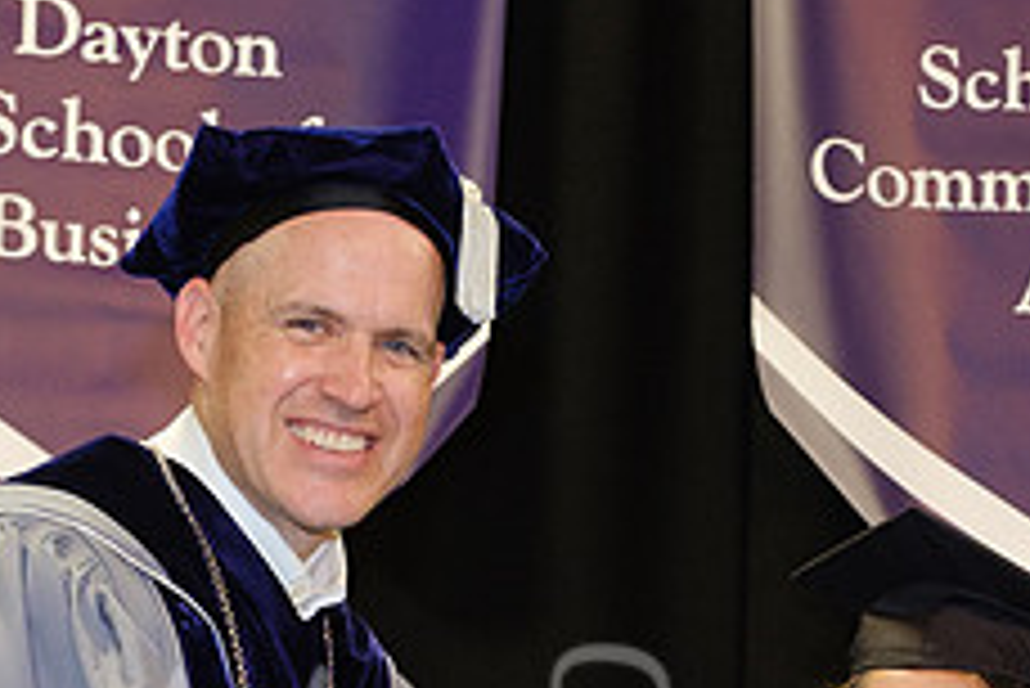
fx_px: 3979
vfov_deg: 9.4
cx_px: 646
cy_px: 1207
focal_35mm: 139
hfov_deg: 14.7
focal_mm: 24.9
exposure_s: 1/125
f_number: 4
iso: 1250
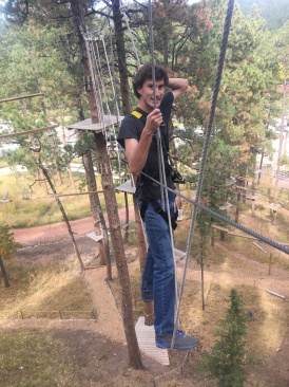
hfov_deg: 48.2
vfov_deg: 61.7
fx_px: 323
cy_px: 194
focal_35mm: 29
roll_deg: +9.0
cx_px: 144
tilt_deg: -24.1
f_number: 2.2
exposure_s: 1/166
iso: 25
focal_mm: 4.15
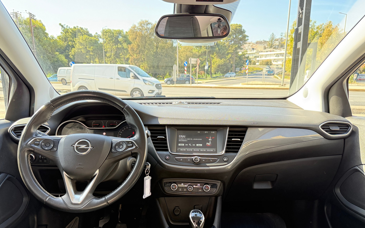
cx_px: 180
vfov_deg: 47.4
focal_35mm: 26
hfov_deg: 70.4
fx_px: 259
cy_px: 134
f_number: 1.78
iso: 200
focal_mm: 6.76
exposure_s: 1/130
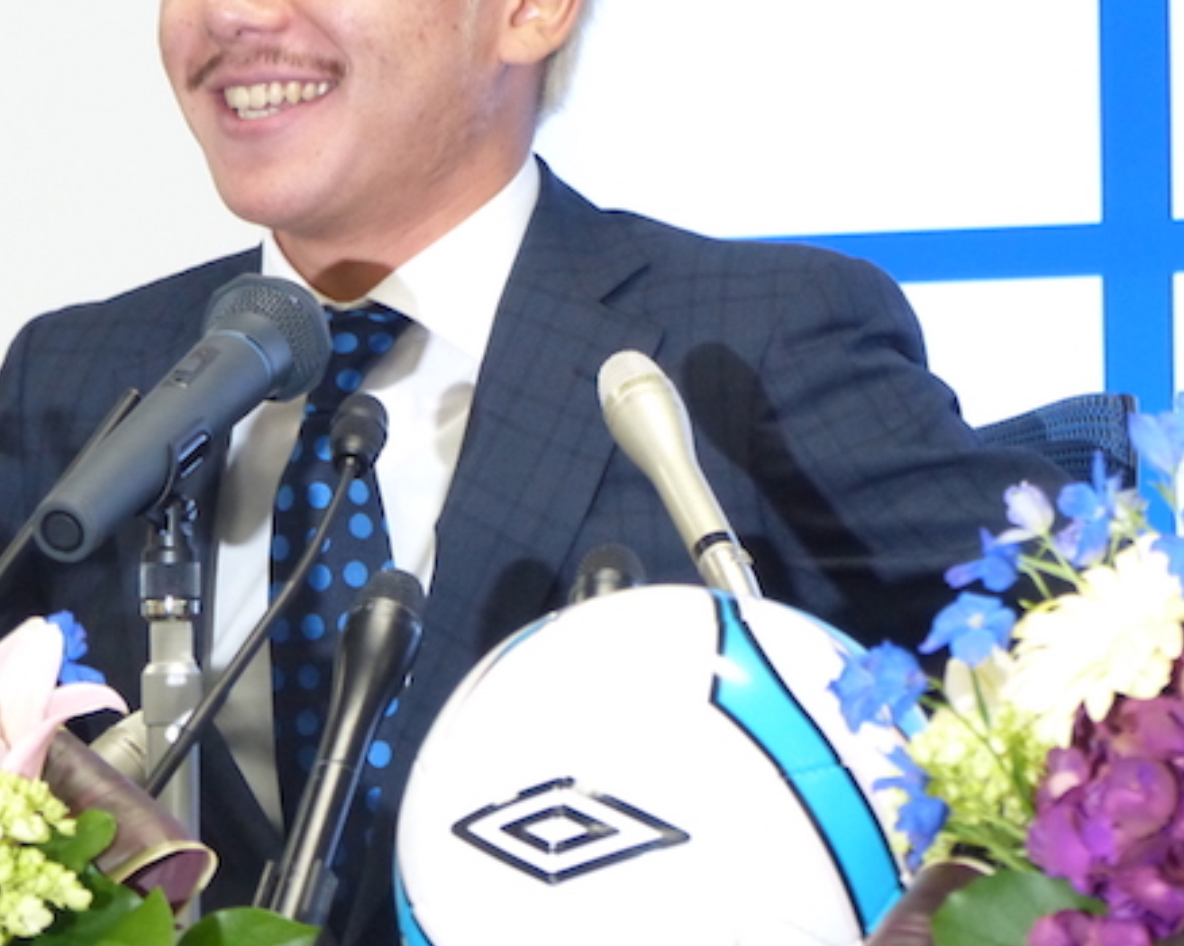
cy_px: 343
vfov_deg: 4.2
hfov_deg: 5.3
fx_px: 12750
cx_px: 332
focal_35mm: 364
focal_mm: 36.7
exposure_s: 1/80
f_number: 2.8
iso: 400
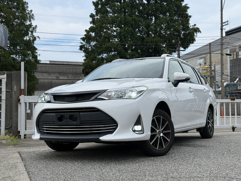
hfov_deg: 39.7
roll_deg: +0.1
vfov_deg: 30.3
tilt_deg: +3.4
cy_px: 90
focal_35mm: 48
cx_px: 120
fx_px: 334
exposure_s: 1/3378
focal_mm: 6.76
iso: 64
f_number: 1.78
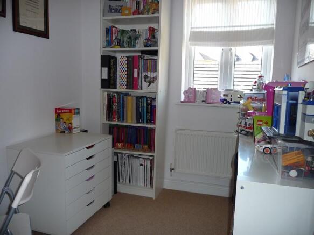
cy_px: 118
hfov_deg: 63.5
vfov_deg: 49.7
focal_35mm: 28
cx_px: 157
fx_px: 254
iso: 100
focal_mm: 4.7
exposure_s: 1/30
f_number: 3.3
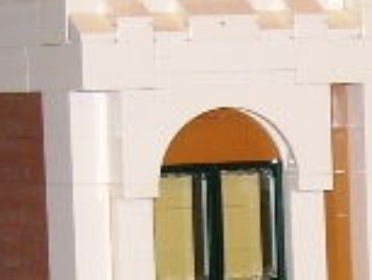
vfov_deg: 5.7
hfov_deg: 7.6
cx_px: 438
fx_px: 2775
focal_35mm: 258
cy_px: 342
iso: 100
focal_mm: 6.6
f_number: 3
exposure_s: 1/30
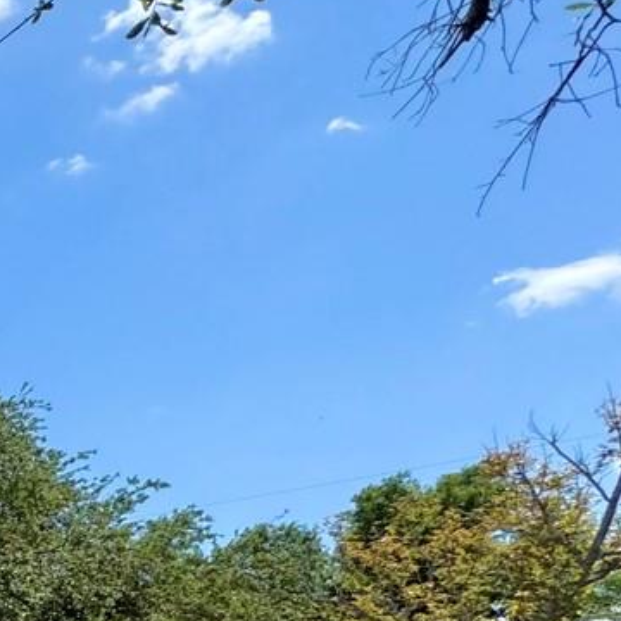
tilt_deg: +4.9
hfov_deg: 17.4
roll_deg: +0.6
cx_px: -723
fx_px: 1116
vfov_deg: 27.5
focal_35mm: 55
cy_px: 737
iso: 50
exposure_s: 1/1477
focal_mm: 2.22
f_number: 2.2
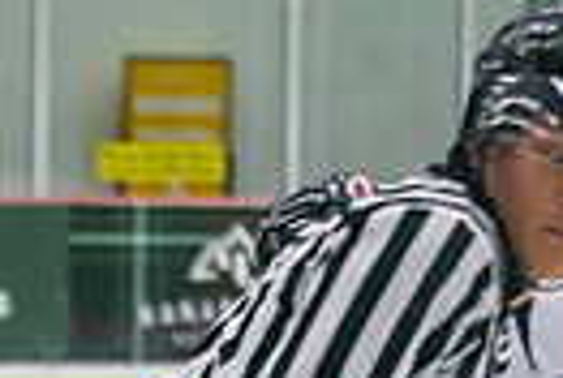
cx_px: -329
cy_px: 754
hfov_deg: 5.6
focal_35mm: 366
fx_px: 5737
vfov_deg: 3.7
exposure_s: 1/640
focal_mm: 75
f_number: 2.8
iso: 2000
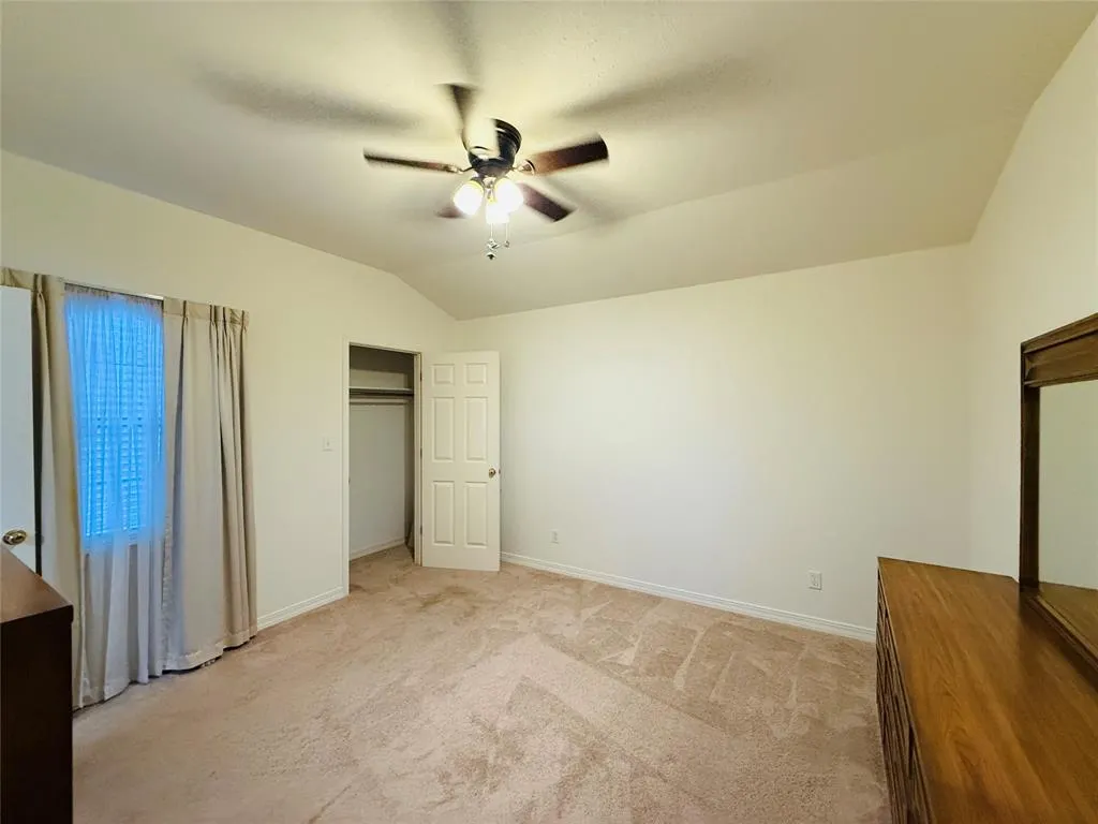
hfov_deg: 102.1
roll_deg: +0.5
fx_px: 444
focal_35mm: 14
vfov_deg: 85.7
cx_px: 549
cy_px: 412
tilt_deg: +1.1
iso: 640
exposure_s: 1/60
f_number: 2.2
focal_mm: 2.22
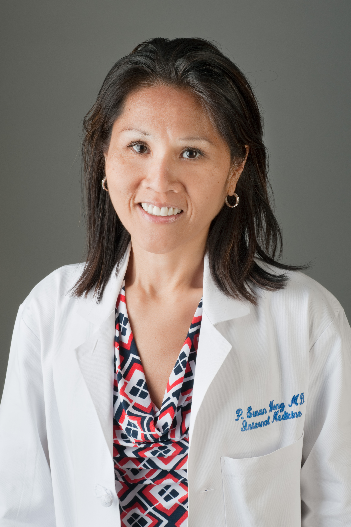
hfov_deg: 16.1
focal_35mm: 85
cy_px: 264
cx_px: 176
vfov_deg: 23.9
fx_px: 1245
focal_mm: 85
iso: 200
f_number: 16
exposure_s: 1/200
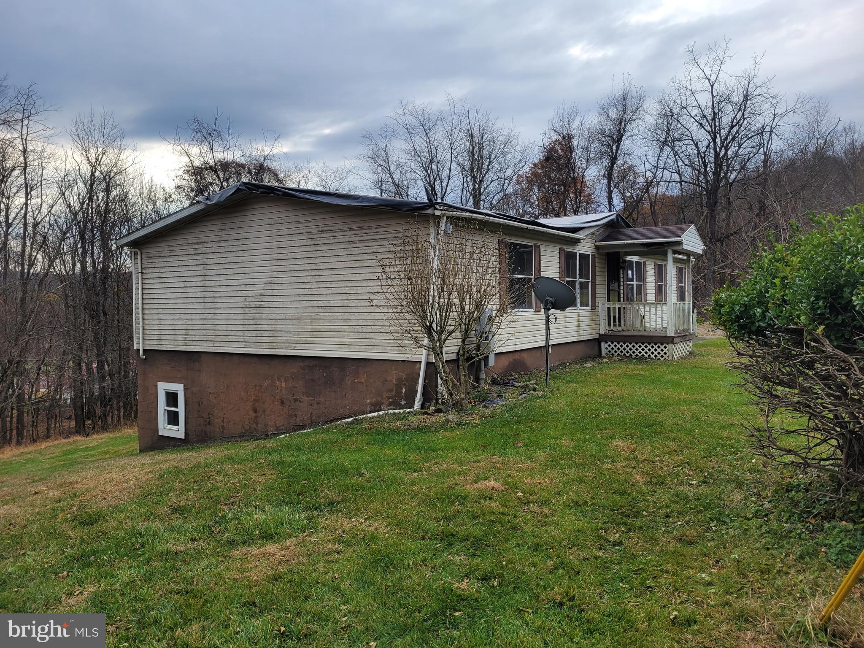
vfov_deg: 53.1
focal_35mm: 26
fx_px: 649
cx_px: 432
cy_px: 324
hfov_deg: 67.3
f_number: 1.8
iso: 40
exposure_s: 1/1228
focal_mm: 5.4
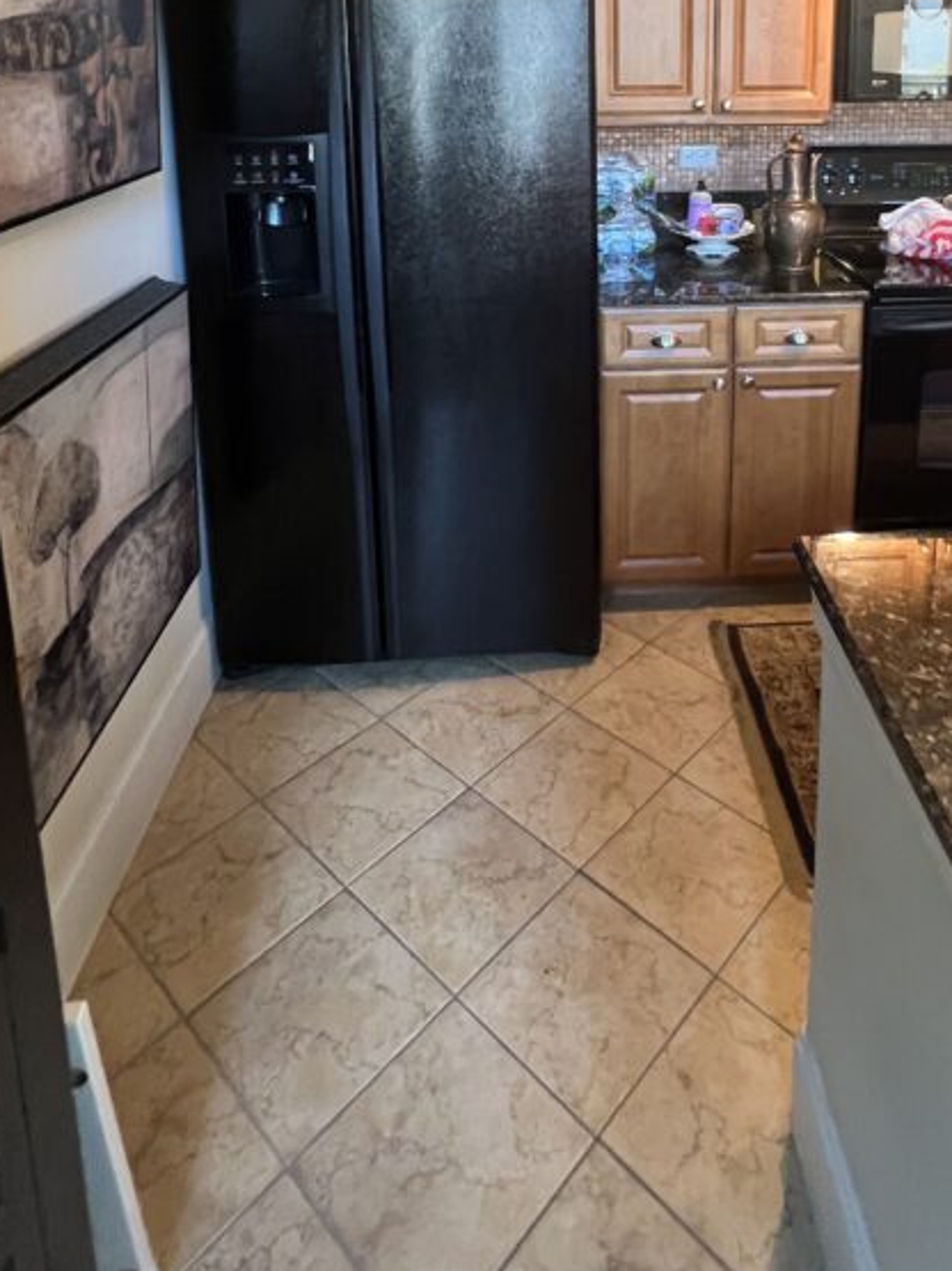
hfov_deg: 56.2
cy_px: 199
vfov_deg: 63.3
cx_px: 590
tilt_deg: -9.4
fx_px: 880
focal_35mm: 24
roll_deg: +0.8
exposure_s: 1/60
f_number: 1.8
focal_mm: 1.57
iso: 500
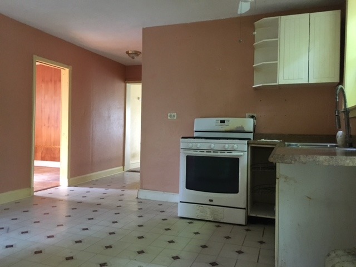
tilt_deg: -0.6
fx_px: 298
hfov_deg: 61.7
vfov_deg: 48.2
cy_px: 134
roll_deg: -0.7
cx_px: 178
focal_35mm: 29
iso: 250
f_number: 2.2
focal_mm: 4.15
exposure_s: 1/15
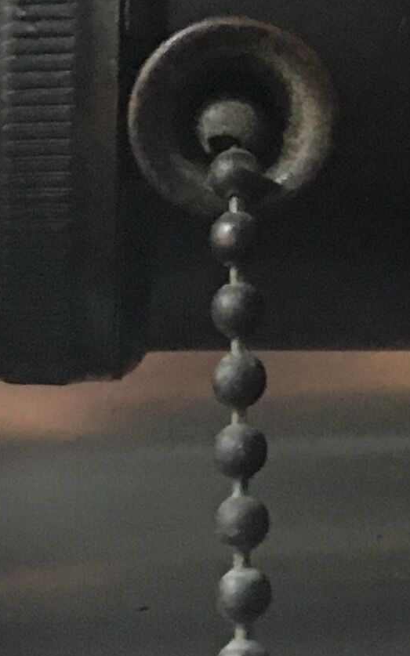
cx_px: 847
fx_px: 2646
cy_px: -11
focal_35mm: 148
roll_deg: +3.8
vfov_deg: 13.9
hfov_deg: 8.4
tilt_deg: +7.8
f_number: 2.2
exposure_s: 1/20
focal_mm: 4.15
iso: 200
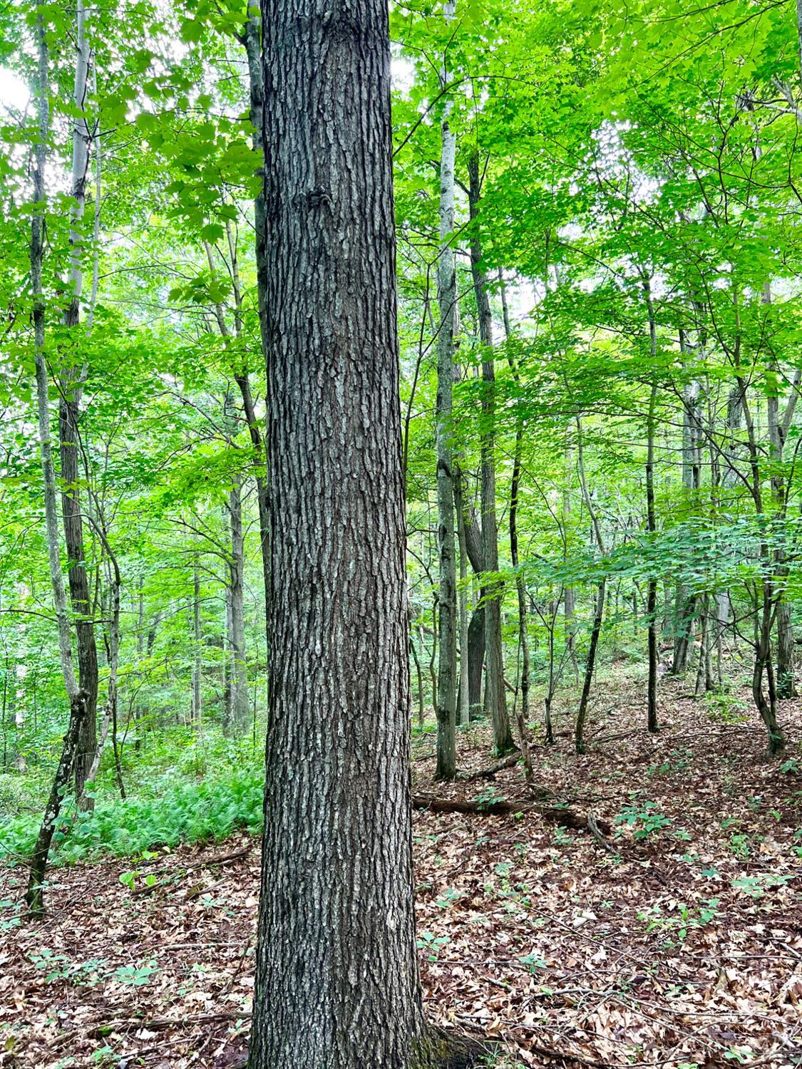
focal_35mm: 26
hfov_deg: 53.1
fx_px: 803
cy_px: 534
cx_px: 401
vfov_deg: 67.3
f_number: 1.5
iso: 125
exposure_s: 1/102
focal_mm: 5.7
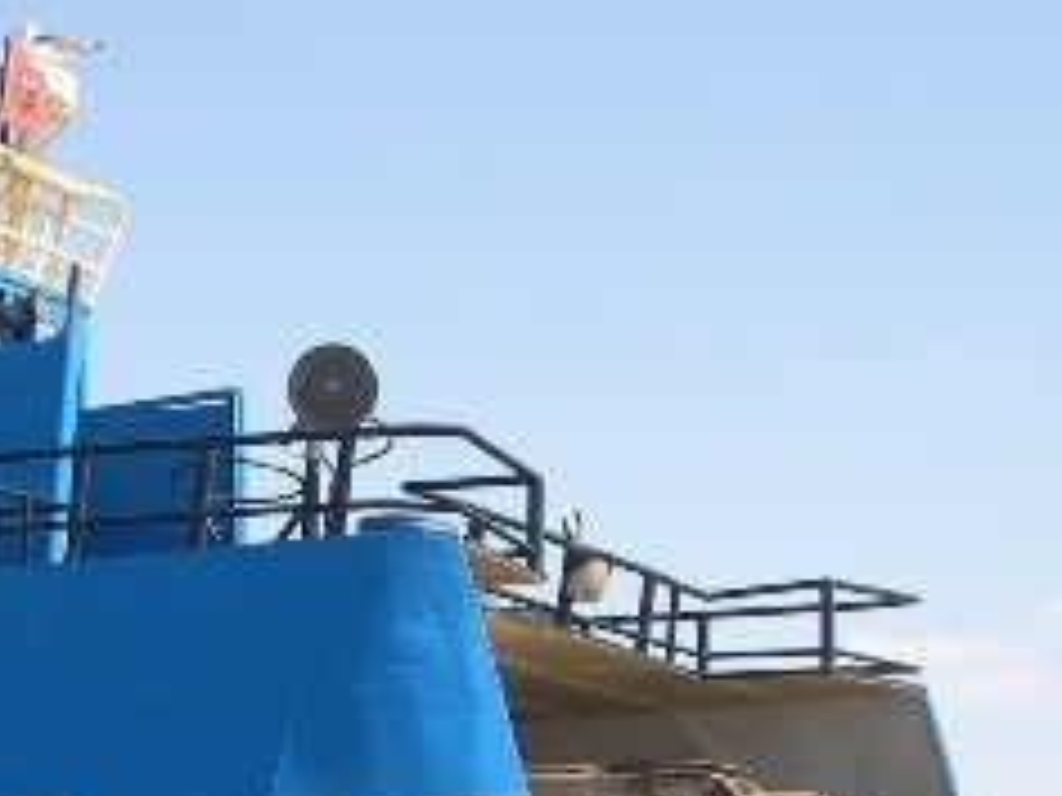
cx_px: -153
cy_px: 612
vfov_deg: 14.3
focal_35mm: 103
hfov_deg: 18.3
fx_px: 3160
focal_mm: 8
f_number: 7.6
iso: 100
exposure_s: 1/129
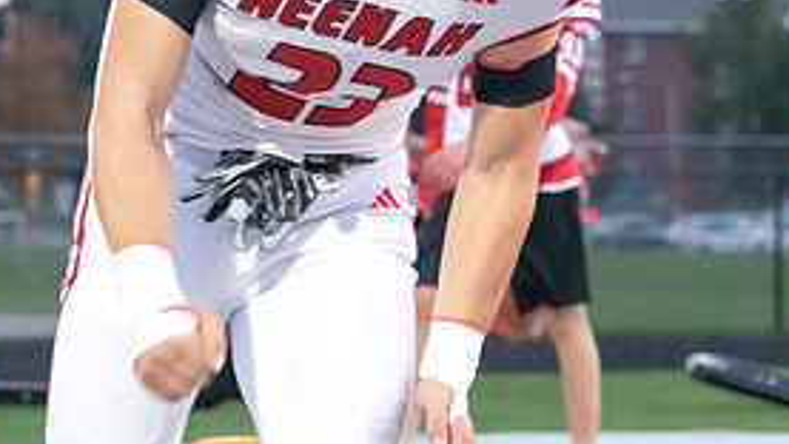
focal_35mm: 318
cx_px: 288
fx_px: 6655
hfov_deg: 6.8
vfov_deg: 3.8
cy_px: 67
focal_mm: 145
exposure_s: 1/320
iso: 10000
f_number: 7.1
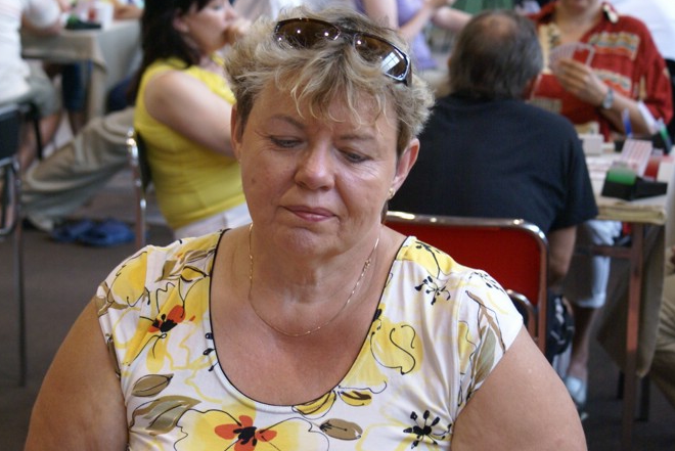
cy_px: 216
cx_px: 318
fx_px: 1642
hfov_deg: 23.2
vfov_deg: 15.6
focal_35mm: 88
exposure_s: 1/50
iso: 800
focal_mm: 55
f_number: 5.6
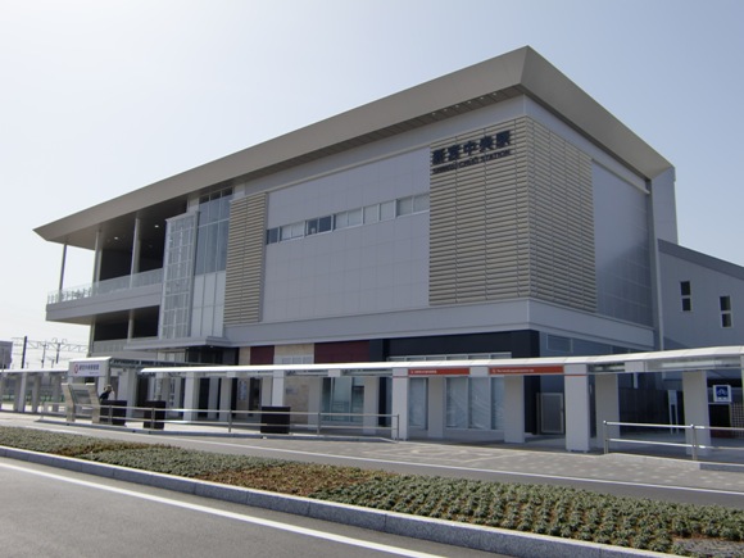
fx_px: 709
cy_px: 279
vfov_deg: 42.9
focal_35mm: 33
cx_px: 372
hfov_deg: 55.4
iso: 64
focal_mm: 5.8
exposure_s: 1/250
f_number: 7.2
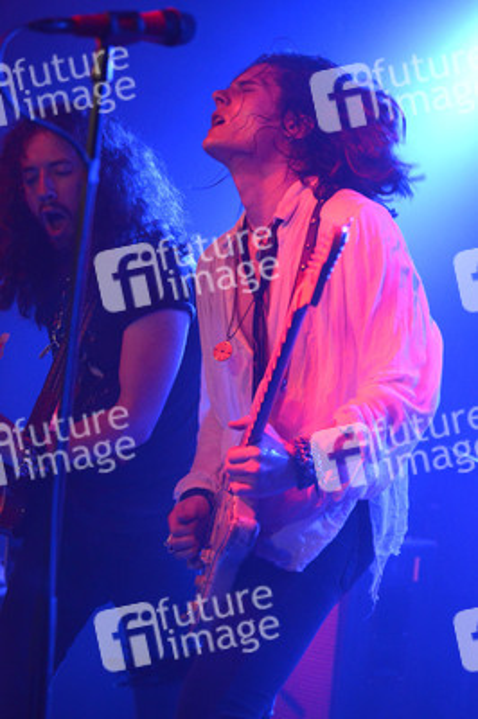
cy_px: 360
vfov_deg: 28.9
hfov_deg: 19.4
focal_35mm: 70
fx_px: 1396
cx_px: 239
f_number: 3.5
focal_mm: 70
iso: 6400
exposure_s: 1/250
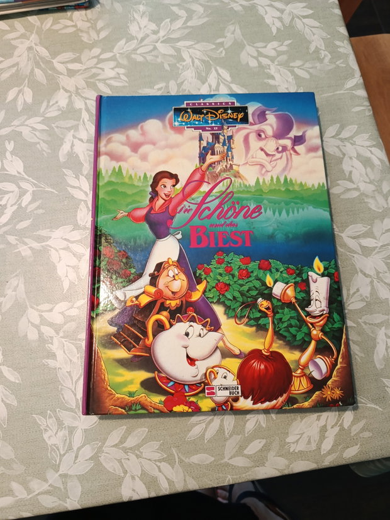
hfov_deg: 56.8
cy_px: 260
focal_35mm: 24
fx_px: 361
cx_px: 195
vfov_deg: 71.6
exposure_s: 1/33.3
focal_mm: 5.27
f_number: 1.7
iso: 1250
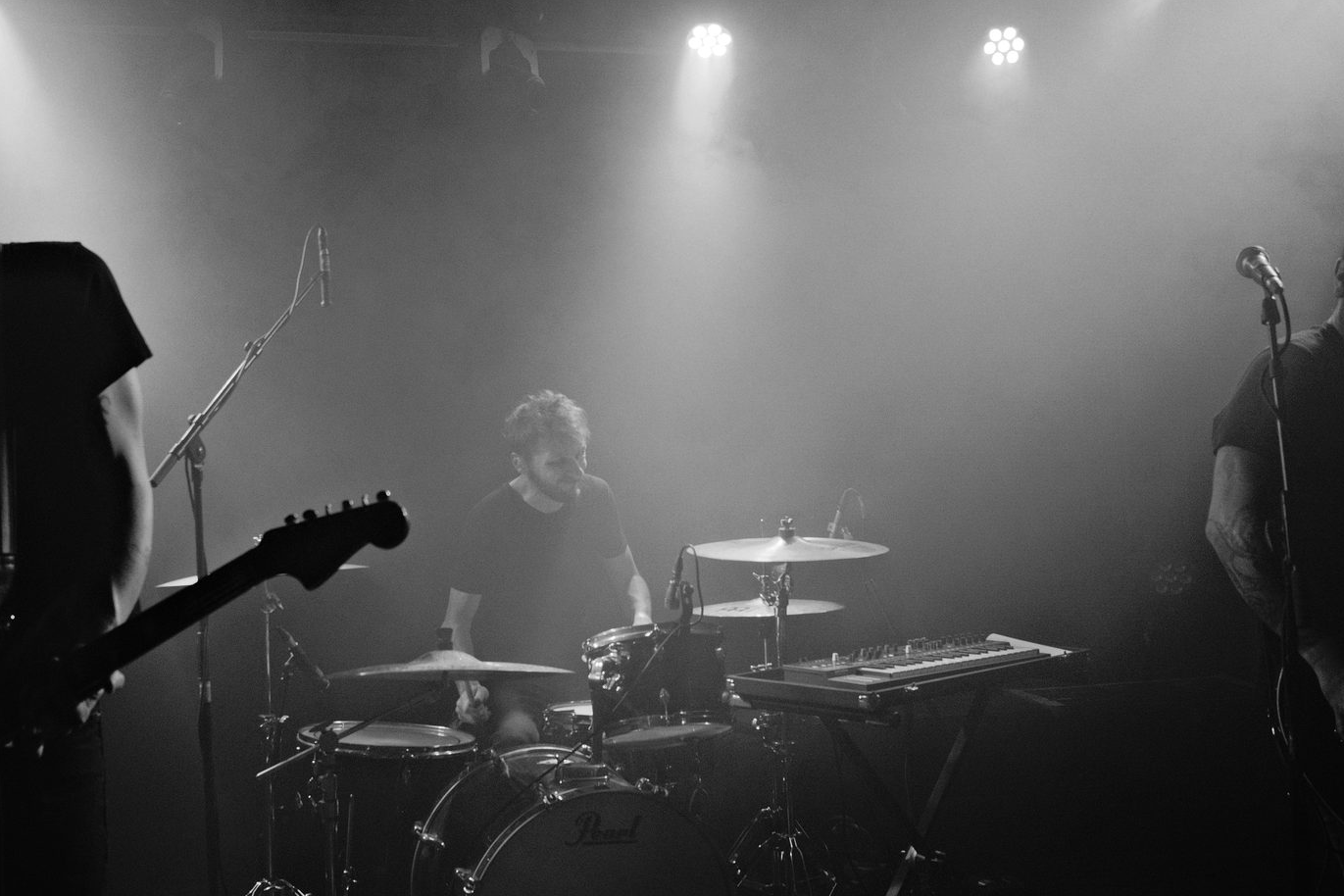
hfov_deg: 40.3
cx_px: 577
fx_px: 1829
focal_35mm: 49
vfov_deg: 27.5
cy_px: 378
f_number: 4
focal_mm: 23
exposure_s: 1/180
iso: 1600
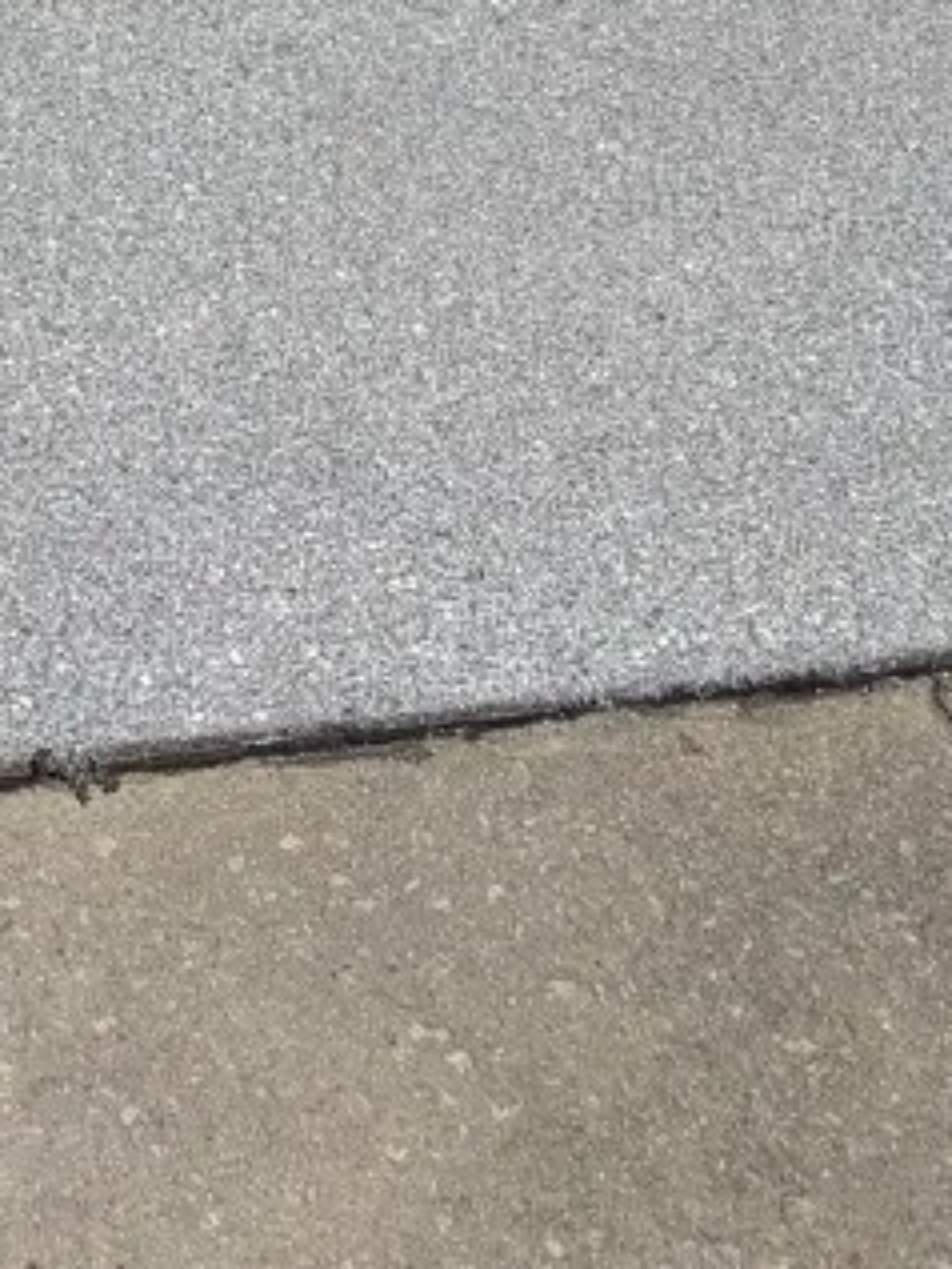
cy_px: -628
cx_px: -232
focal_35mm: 84
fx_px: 3078
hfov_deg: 16.7
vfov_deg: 20.1
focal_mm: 5.96
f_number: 1.6
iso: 50
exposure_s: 1/11905
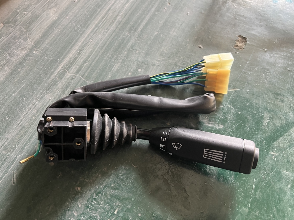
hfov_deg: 67.3
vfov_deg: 53.1
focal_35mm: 26
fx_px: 221
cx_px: 147
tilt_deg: -63.5
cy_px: 110
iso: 125
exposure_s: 1/82
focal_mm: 5.7
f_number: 1.5
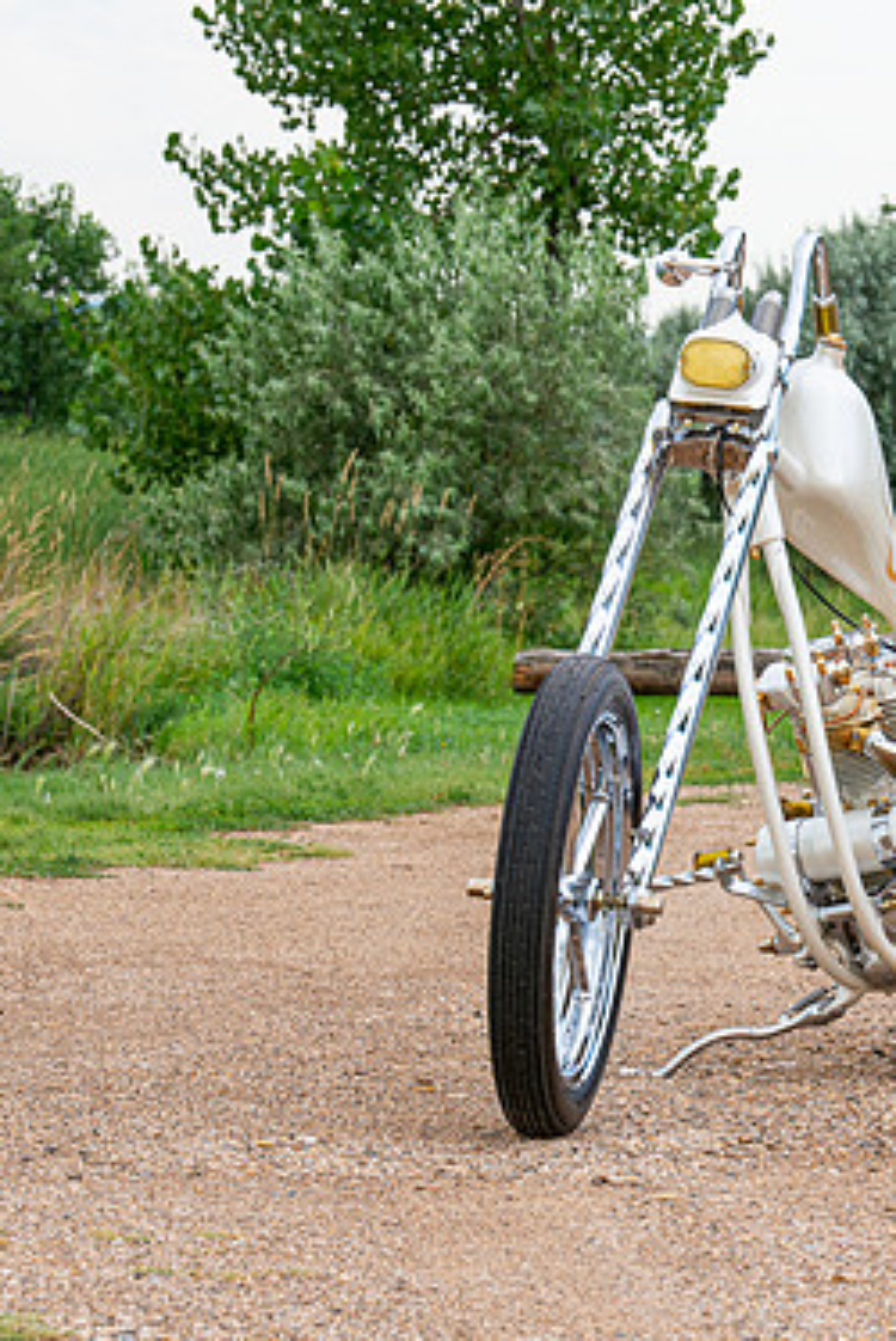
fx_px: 7527
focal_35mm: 202
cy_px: 664
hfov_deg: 6.8
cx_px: 890
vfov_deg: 10.2
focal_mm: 116
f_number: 10
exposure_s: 1/250
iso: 400
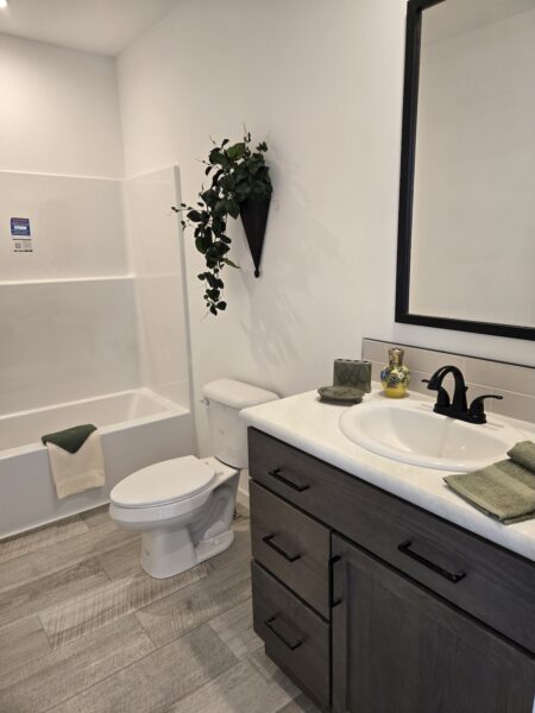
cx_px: 268
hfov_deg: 58.9
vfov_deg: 73.9
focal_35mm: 23
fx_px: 474
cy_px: 356
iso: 160
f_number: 1.8
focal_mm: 5.4
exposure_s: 1/120
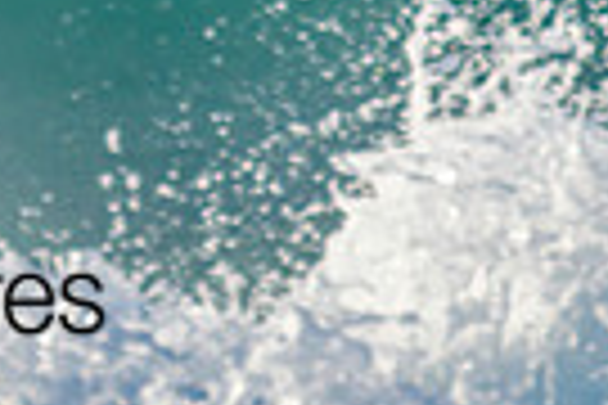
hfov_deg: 0.5
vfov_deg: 0.3
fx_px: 67685
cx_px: -51
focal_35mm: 4008
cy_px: -506
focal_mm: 800
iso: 800
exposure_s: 1/1600
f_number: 11
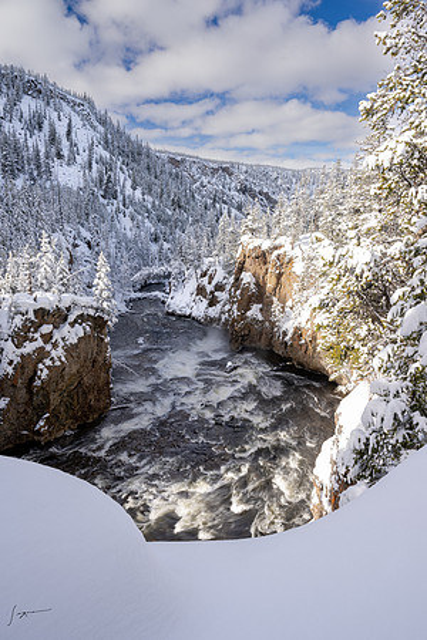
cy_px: 320
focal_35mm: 24
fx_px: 427
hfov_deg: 53.1
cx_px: 214
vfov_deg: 73.7
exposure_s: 1/8
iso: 125
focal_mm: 24
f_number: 16
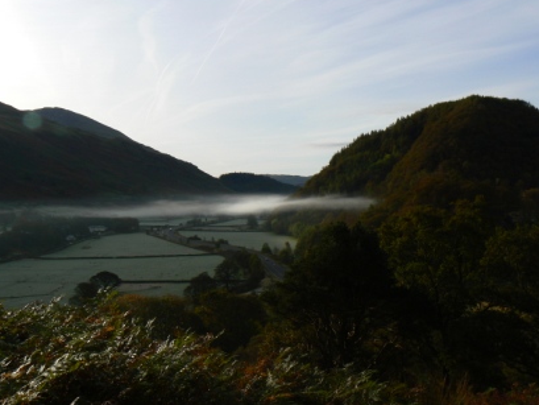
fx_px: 592
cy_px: 194
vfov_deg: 37.7
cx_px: 269
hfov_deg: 49.0
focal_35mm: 38
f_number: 7.1
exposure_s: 1/400
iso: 80
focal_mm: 6
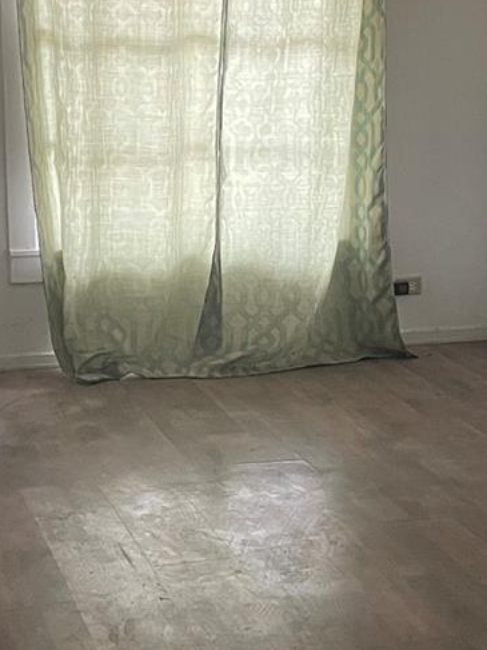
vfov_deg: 23.8
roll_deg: +0.9
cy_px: 260
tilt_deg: -8.4
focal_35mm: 82
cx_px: 227
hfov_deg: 18.0
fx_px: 1539
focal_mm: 4.2
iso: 500
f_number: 1.6
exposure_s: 1/60
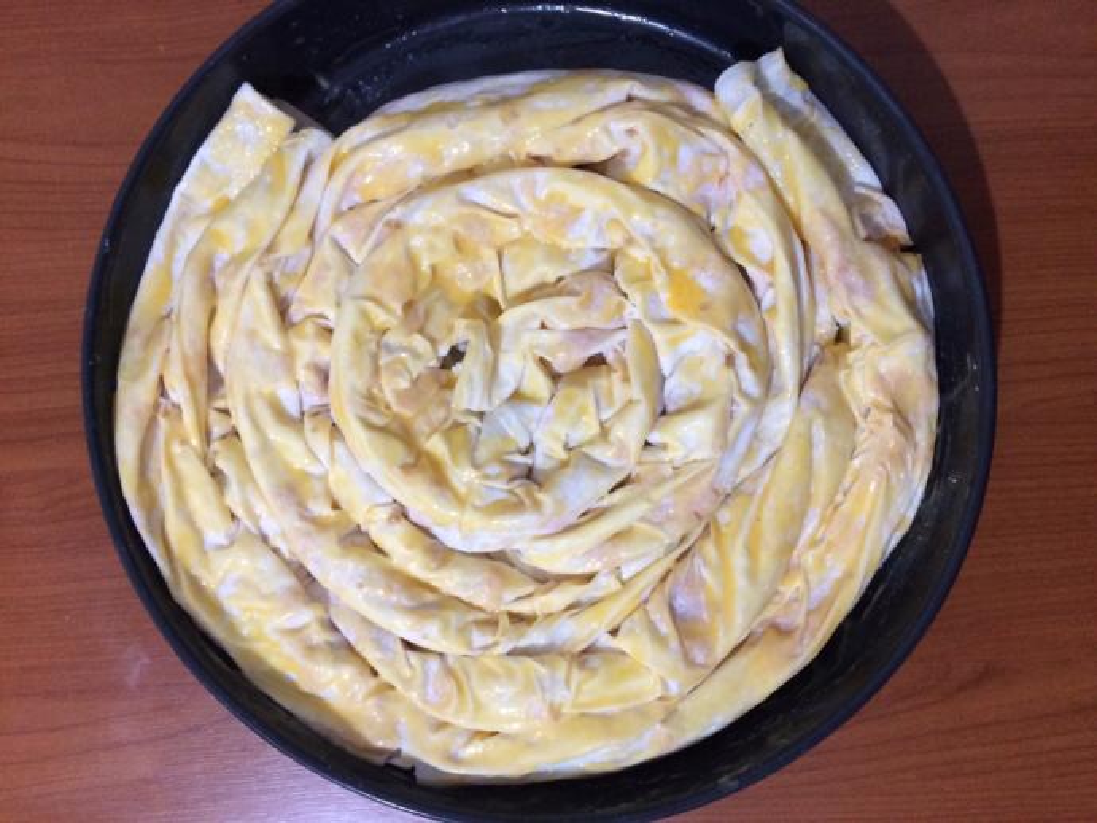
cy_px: 412
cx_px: 548
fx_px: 919
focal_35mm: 29
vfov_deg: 48.3
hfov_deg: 61.6
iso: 320
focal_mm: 4.15
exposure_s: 1/17
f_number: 2.2
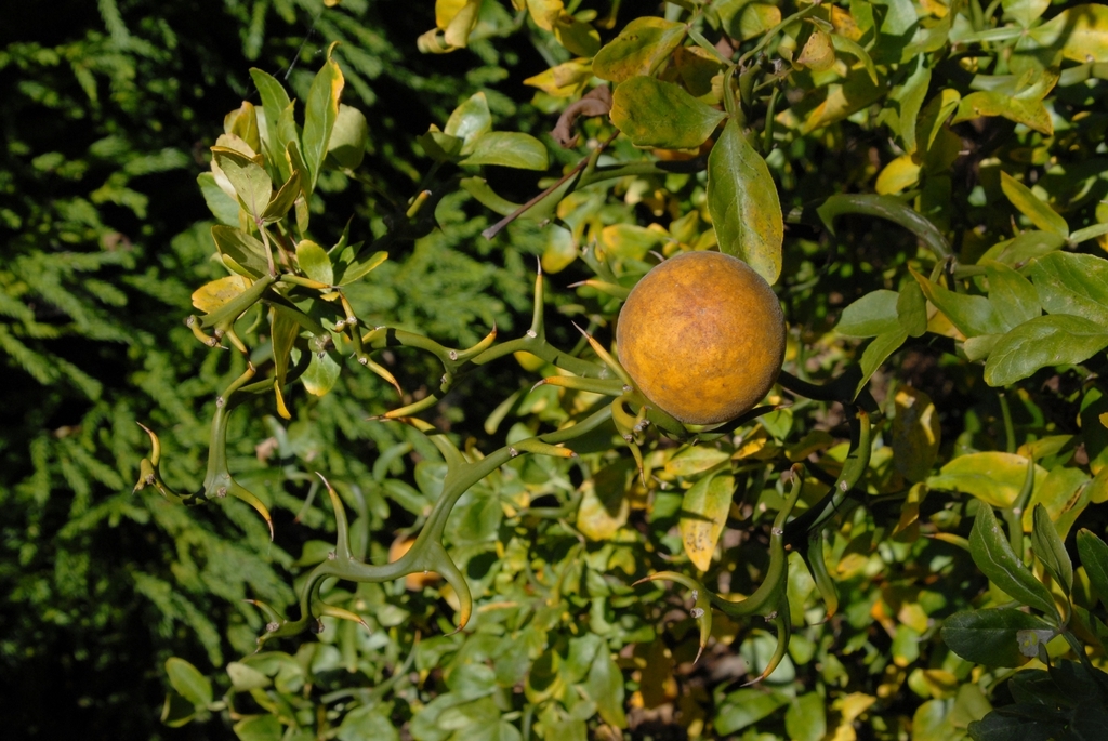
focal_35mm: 69
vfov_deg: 19.8
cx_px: 554
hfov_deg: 29.2
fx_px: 2126
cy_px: 370
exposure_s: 1/400
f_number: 10
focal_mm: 46
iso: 400
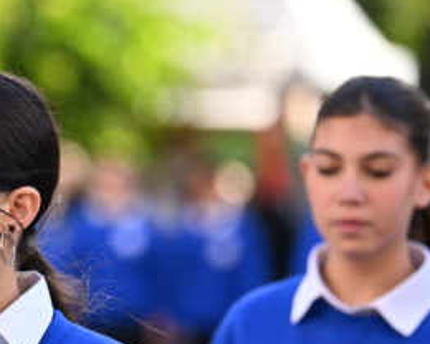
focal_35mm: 560
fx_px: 7127
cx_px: -24
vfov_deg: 2.8
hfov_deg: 3.5
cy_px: 192
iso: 1250
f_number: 5.6
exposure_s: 1/1250
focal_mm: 260
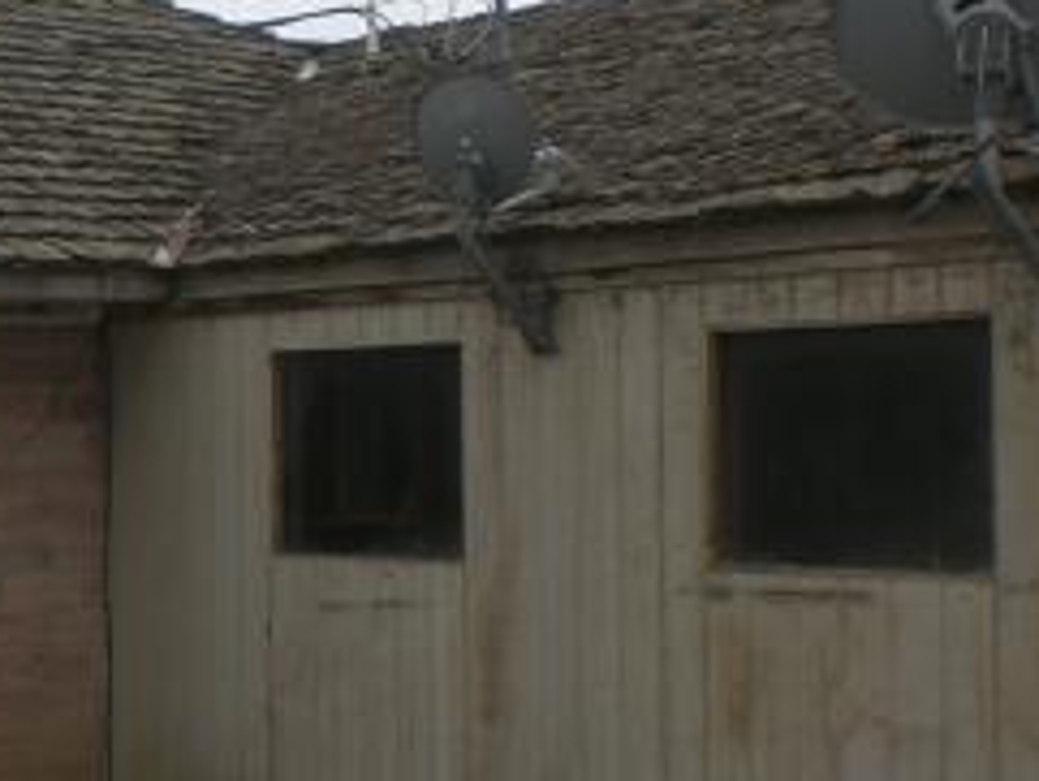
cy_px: 440
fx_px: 3033
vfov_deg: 14.7
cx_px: -60
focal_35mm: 101
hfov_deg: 18.8
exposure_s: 1/400
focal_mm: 6.3
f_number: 4.4
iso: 50
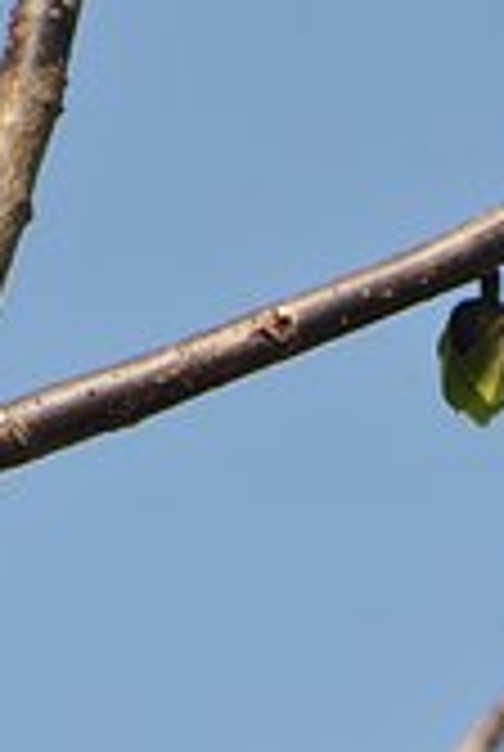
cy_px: 973
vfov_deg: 2.7
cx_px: 479
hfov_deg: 1.8
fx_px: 15862
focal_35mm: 759
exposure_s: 1/400
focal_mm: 165
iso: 100
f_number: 6.3
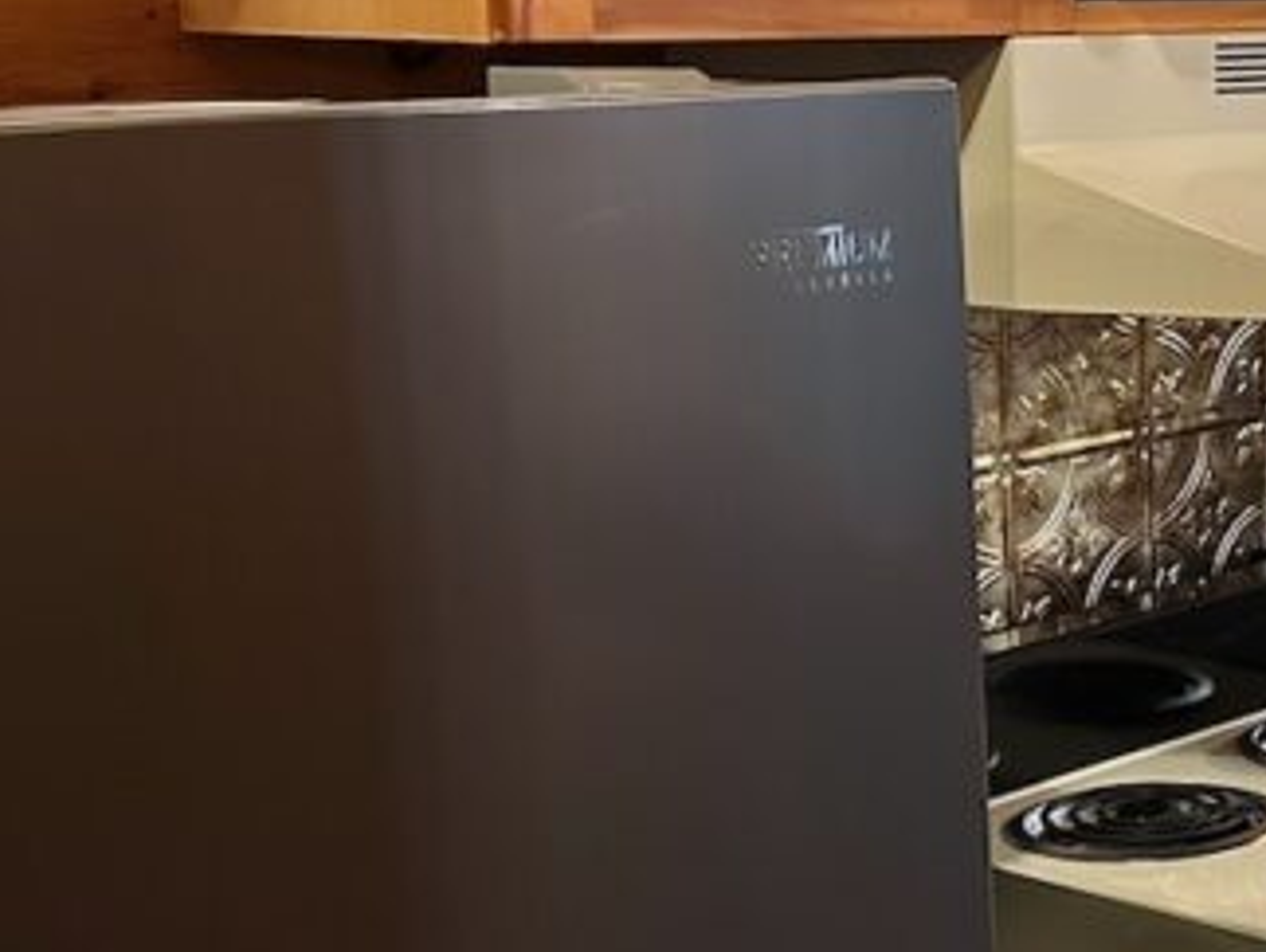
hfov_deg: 24.5
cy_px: 584
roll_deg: +0.8
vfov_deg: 19.4
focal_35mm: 76
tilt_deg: -12.6
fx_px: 2783
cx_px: 1242
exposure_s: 1/40
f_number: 1.78
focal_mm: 6.86
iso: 800
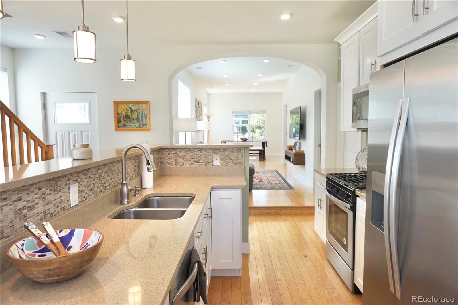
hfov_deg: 73.8
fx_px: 305
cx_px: 229
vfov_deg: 53.1
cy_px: 152
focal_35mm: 24
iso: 100
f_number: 4
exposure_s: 1/60
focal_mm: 16
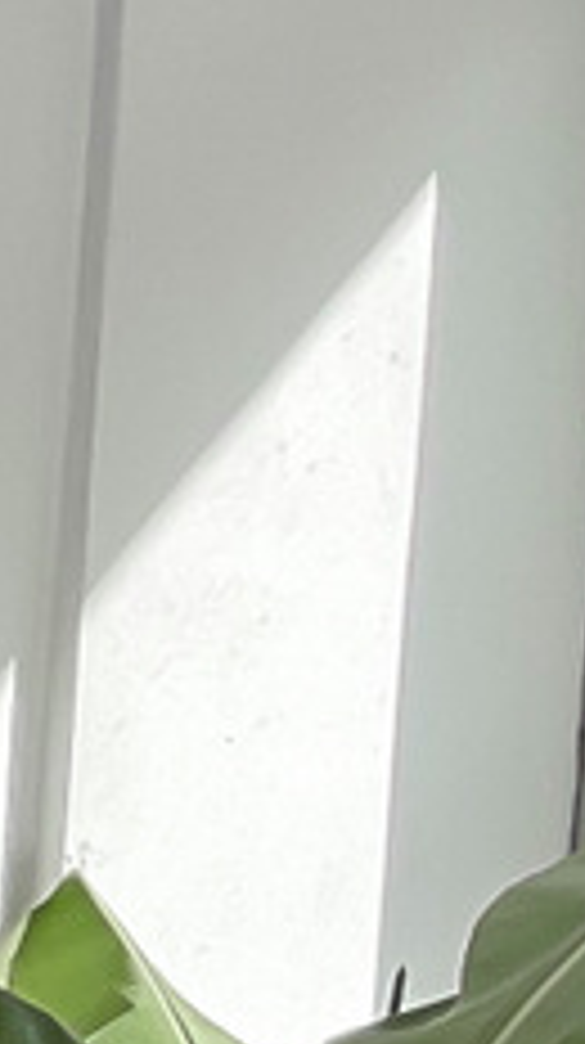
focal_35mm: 218
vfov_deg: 8.7
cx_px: -2092
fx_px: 6029
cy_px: 2727
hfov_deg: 4.8
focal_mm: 3
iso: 16
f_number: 1.8
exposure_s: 1/320
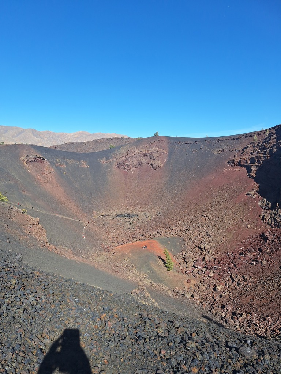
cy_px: 187
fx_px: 249
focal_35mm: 23
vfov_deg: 73.9
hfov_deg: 58.9
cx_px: 140
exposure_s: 1/2331
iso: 40
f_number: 1.8
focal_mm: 5.54
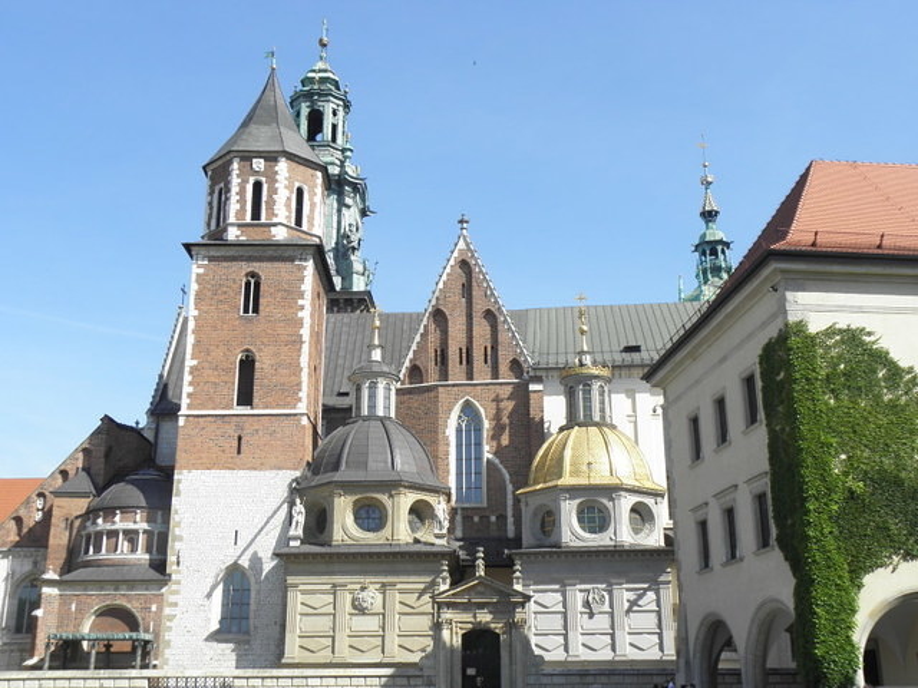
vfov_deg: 35.1
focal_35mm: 41
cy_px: 344
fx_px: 1087
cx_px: 459
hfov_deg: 45.8
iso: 64
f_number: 5.6
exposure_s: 1/160
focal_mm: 7.31
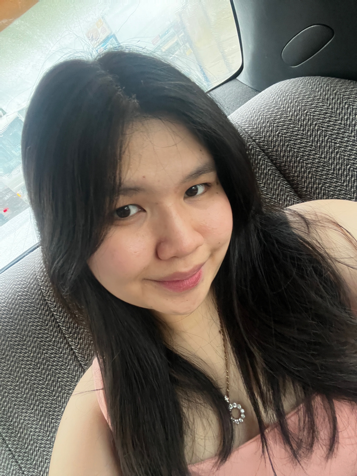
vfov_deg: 73.9
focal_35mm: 23
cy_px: 238
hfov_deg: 58.9
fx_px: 316
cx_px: 178
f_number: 2.2
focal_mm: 2.71
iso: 400
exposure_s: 1/37
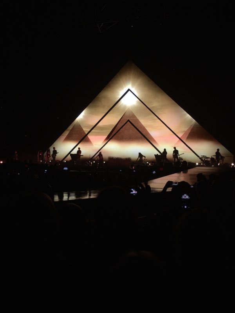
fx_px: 272
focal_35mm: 30
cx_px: 118
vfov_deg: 60.0
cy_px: 156
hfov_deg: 46.8
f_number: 2.2
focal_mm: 4.12
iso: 40
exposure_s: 1/120
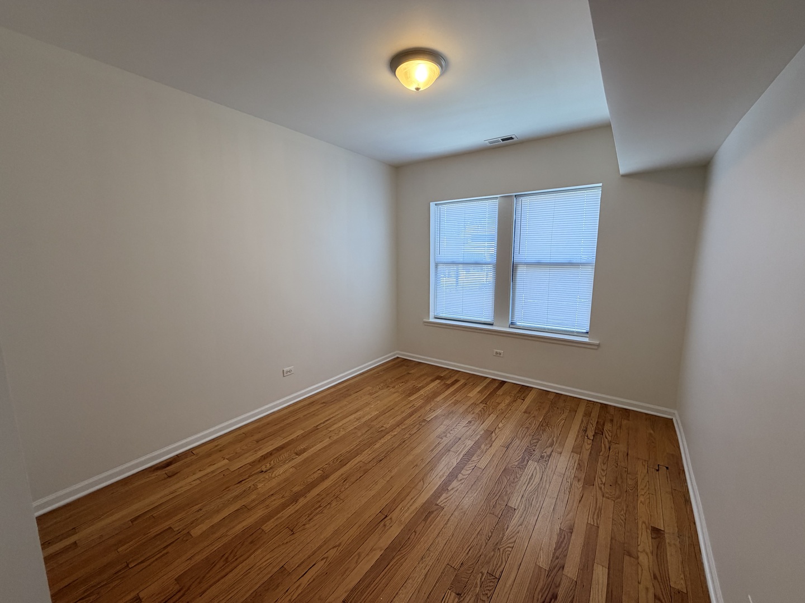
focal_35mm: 14
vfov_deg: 85.7
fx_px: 326
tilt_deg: -8.0
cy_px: 302
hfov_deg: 102.1
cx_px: 402
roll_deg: -0.6
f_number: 2.2
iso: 160
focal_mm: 2.22
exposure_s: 1/120
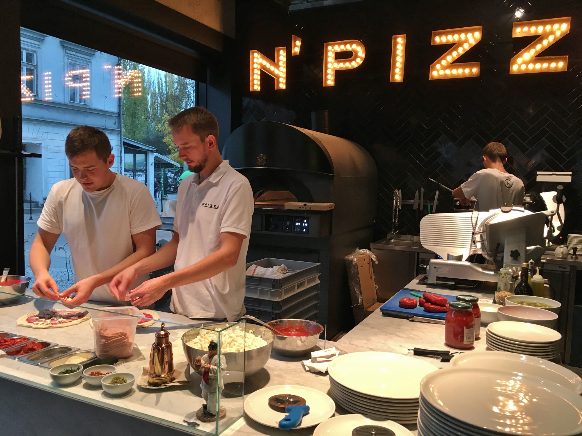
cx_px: 291
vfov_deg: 48.2
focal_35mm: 29
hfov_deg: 61.7
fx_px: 488
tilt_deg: -4.8
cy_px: 218
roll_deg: -2.4
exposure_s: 1/33
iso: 100
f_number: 2.2
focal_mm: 4.15
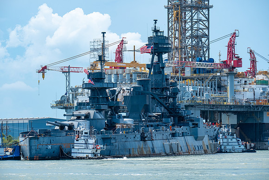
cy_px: 90
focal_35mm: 174
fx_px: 1300
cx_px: 134
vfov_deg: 7.9
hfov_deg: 11.8
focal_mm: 115.9
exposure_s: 1/340
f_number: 7.1
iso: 200
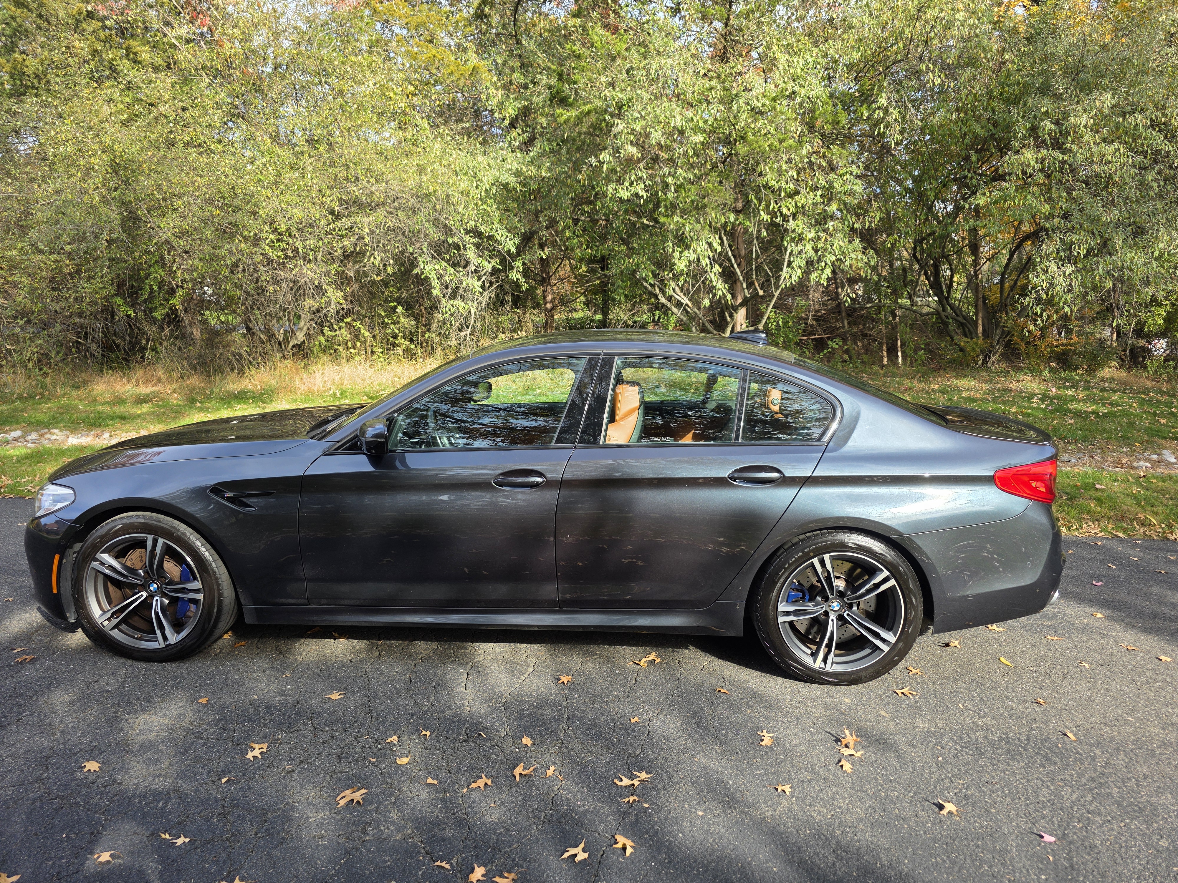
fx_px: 783
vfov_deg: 58.9
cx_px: 589
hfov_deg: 73.9
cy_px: 442
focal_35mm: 23
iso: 32
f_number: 1.7
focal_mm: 6.3
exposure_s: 1/359
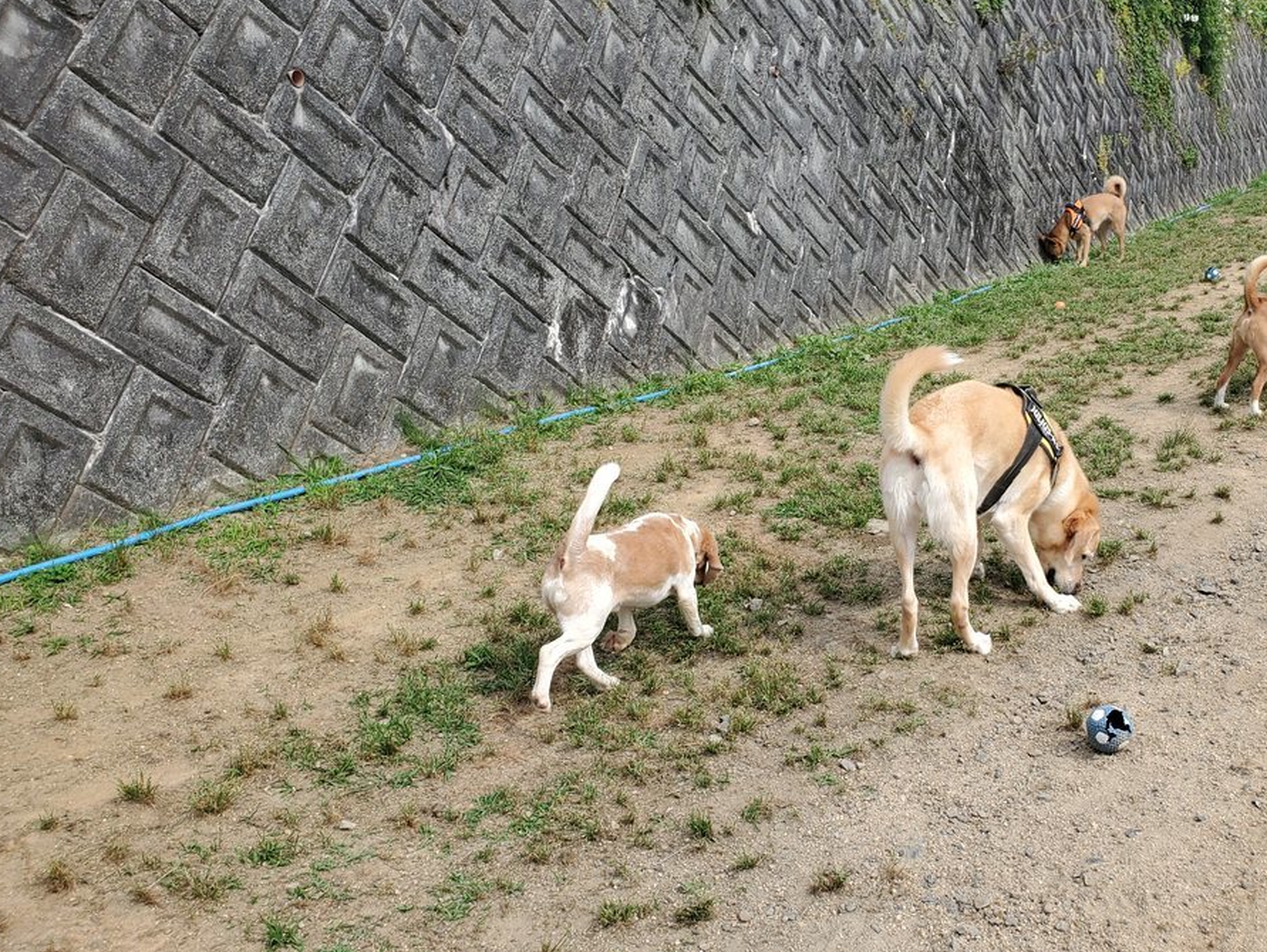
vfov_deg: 40.7
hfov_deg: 51.7
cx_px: 839
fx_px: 1282
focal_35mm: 35
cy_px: 498
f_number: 2.4
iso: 50
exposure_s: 1/649
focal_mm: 4.3
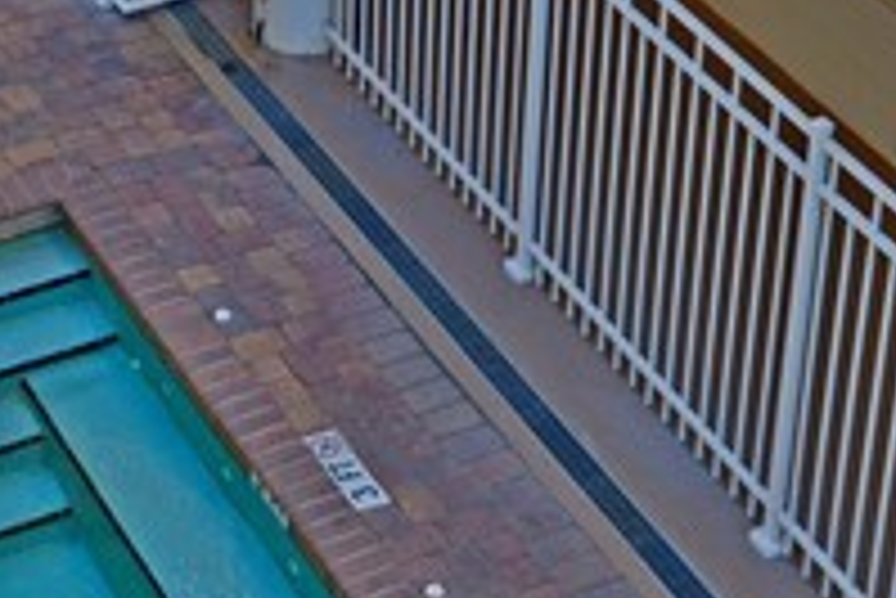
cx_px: 342
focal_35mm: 116
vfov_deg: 11.6
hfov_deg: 17.6
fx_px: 2889
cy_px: -99
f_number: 8
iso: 200
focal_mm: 24
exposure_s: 1/250
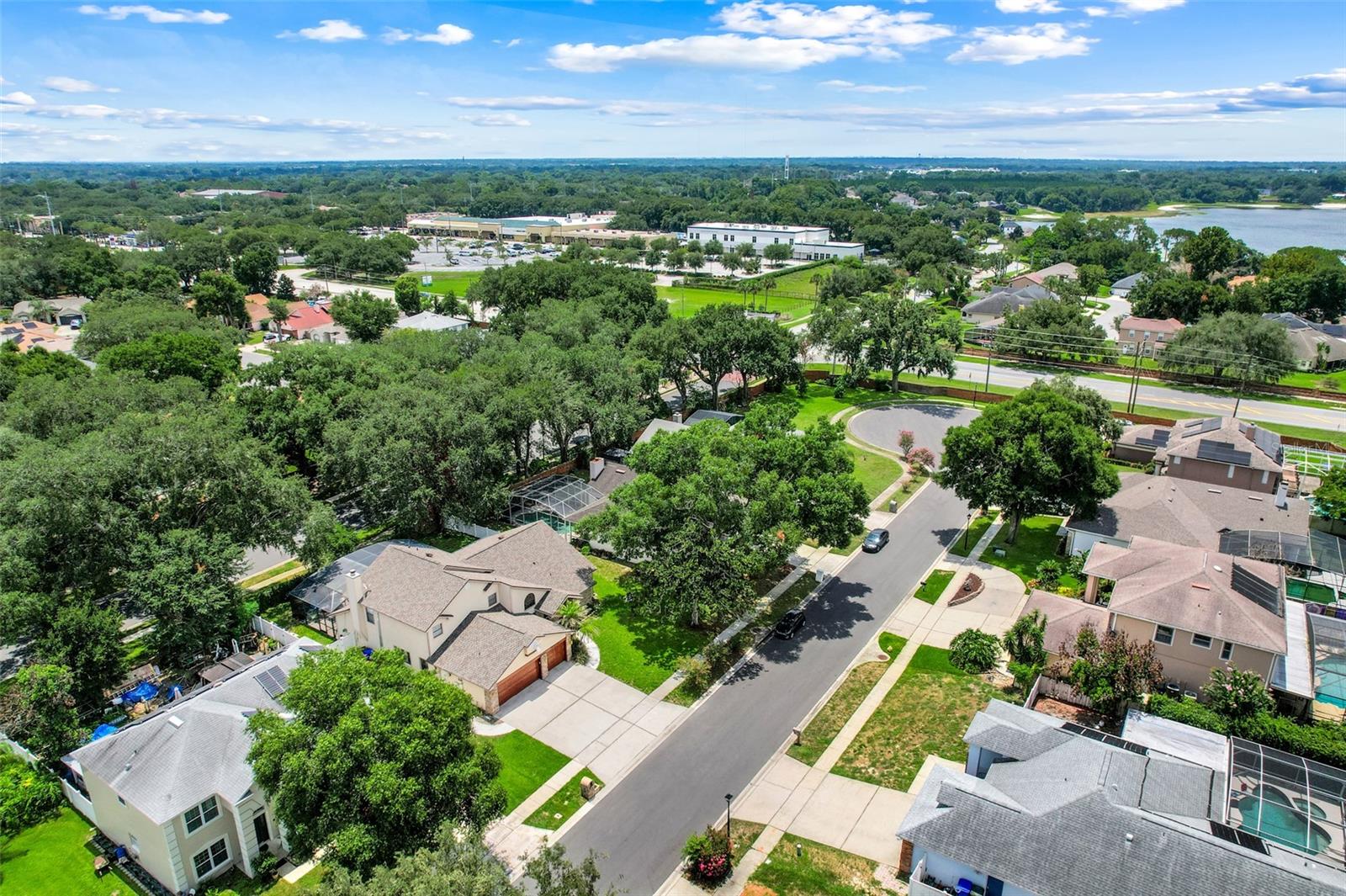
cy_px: 448
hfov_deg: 78.6
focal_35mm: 22
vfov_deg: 57.2
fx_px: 822
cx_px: 673
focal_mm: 8.38
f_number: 2.8
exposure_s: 1/320
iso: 100
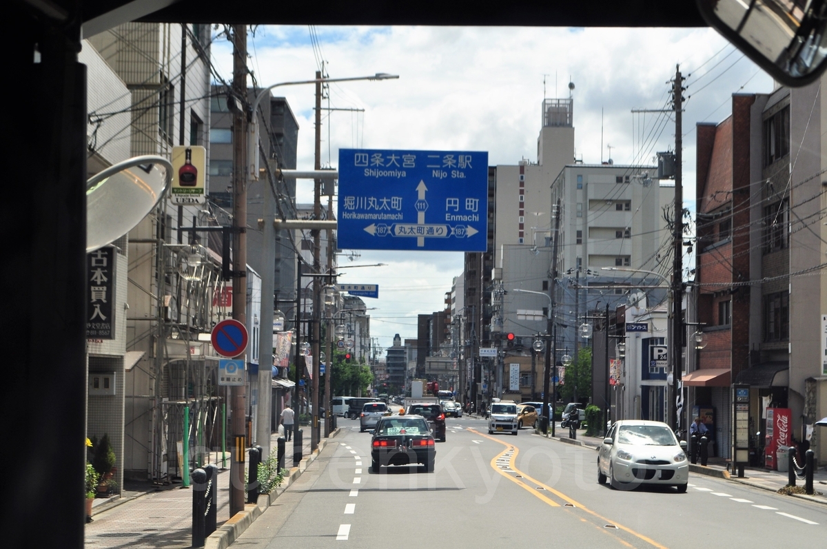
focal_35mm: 72
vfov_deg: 18.9
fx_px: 1652
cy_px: 274
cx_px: 414
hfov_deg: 28.1
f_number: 10
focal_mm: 48
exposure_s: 1/250
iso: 200
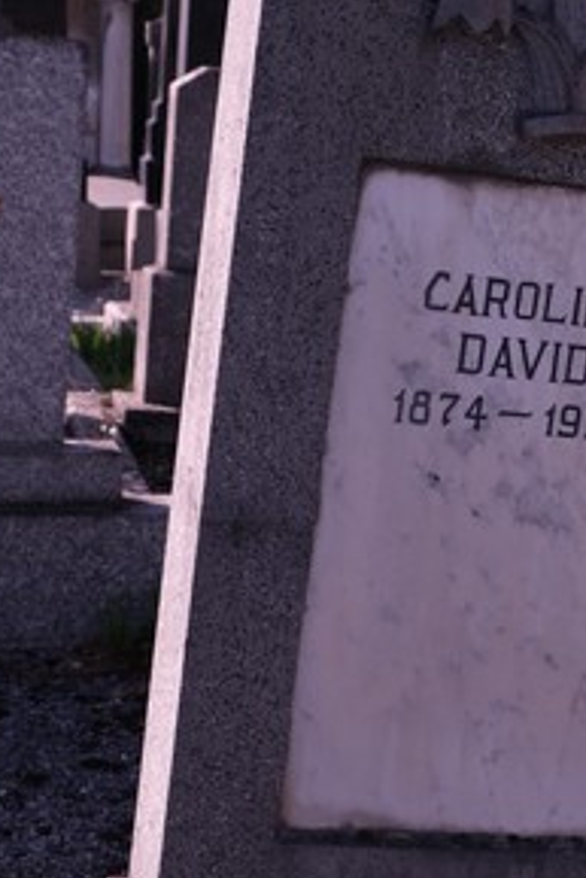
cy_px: 541
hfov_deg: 16.3
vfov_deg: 24.4
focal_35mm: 83
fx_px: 2024
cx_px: 513
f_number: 5.6
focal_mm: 26.5
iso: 160
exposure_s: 1/350
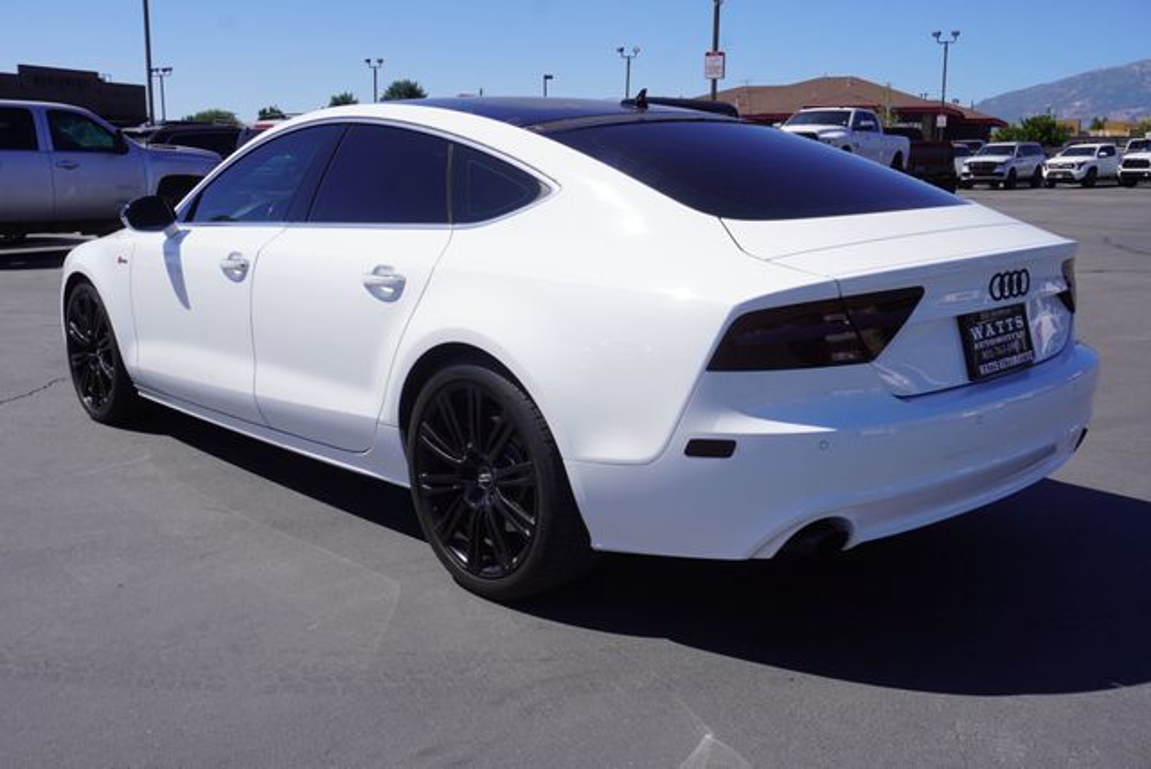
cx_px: 576
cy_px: 384
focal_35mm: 34
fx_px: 1104
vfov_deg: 38.4
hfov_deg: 55.1
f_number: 10
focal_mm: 23
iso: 100
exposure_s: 1/200
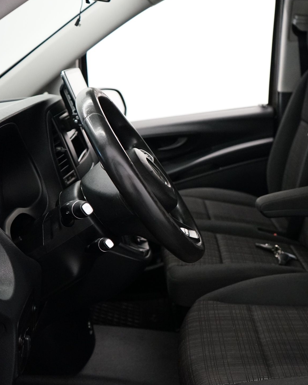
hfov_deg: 31.2
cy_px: 193
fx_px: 536
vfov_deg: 39.5
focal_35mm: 47
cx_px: 249
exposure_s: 1/160
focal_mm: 29
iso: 3200
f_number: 3.5
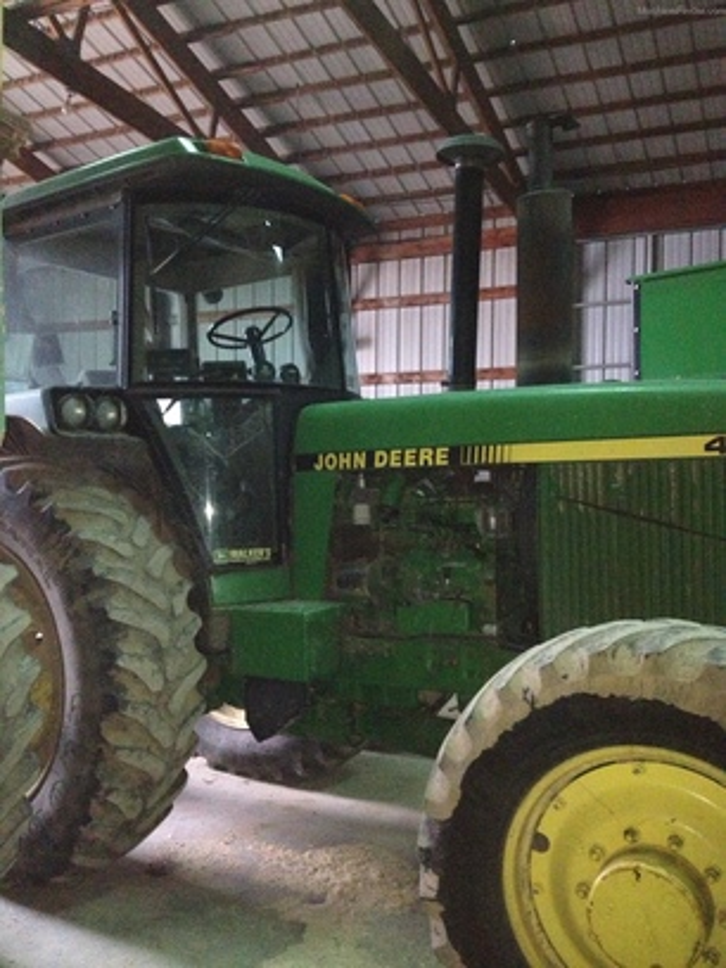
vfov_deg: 52.6
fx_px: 979
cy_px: 484
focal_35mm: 35
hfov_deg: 40.7
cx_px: 363
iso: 800
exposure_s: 1/16
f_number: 2.4
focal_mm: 4.28
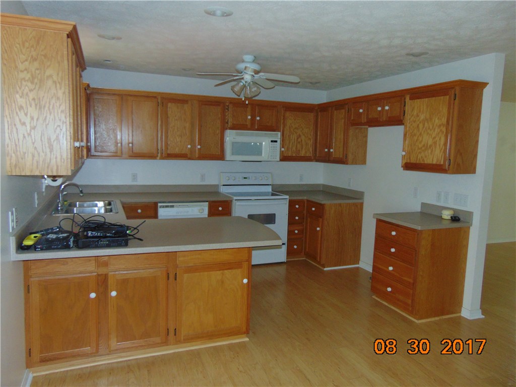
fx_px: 373
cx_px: 258
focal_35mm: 25
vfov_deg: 54.9
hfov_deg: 69.4
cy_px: 194
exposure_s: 1/30
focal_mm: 4.5
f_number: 3
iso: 200
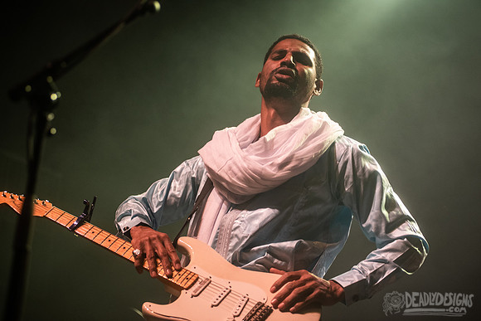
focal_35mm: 80
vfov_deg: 17.1
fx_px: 1069
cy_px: 160
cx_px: 240
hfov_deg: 25.4
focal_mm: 80
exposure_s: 1/200
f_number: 3.2
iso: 2500
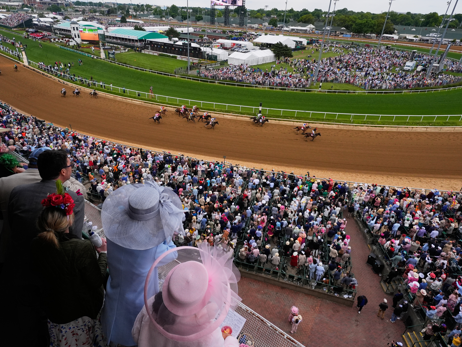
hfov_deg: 78.9
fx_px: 280
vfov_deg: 63.4
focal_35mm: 21
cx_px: 220
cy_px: 167
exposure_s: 1/800
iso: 1000
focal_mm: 17
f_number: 8
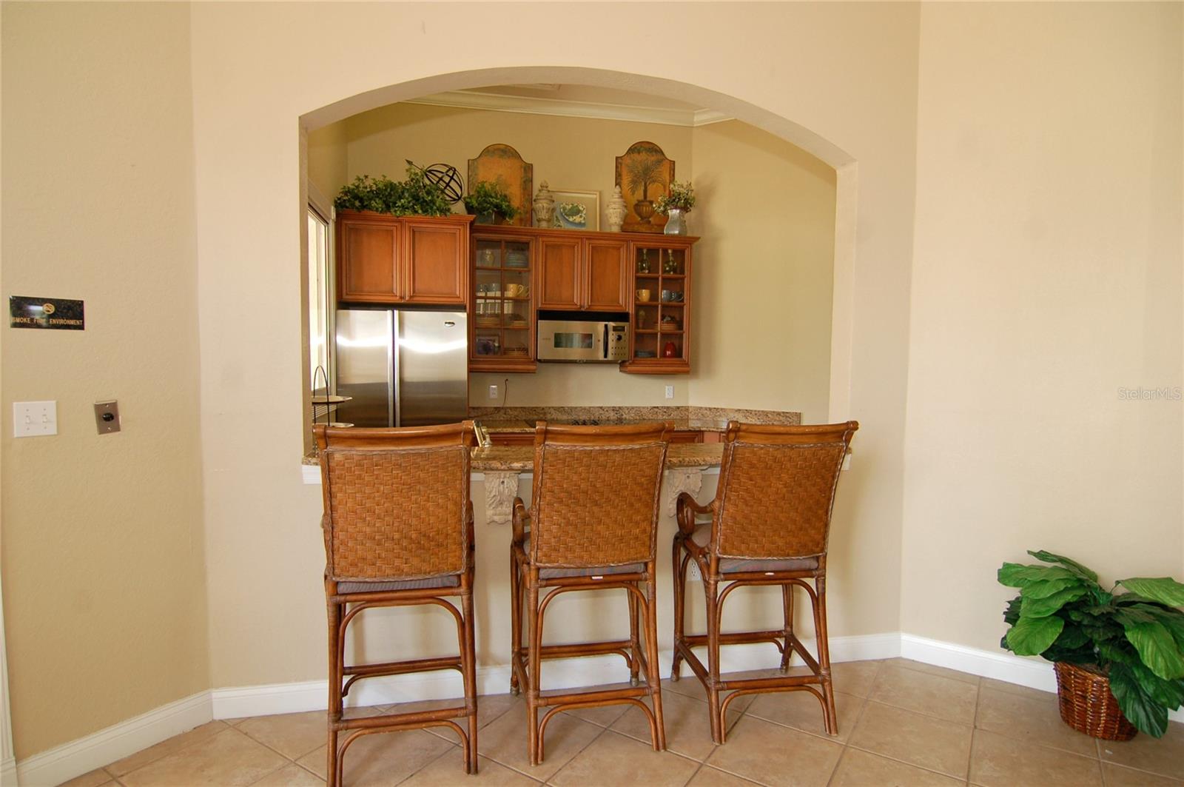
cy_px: 394
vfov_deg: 63.1
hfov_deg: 85.5
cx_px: 592
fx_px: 641
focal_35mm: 20
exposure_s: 1/50
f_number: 5
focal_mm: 13
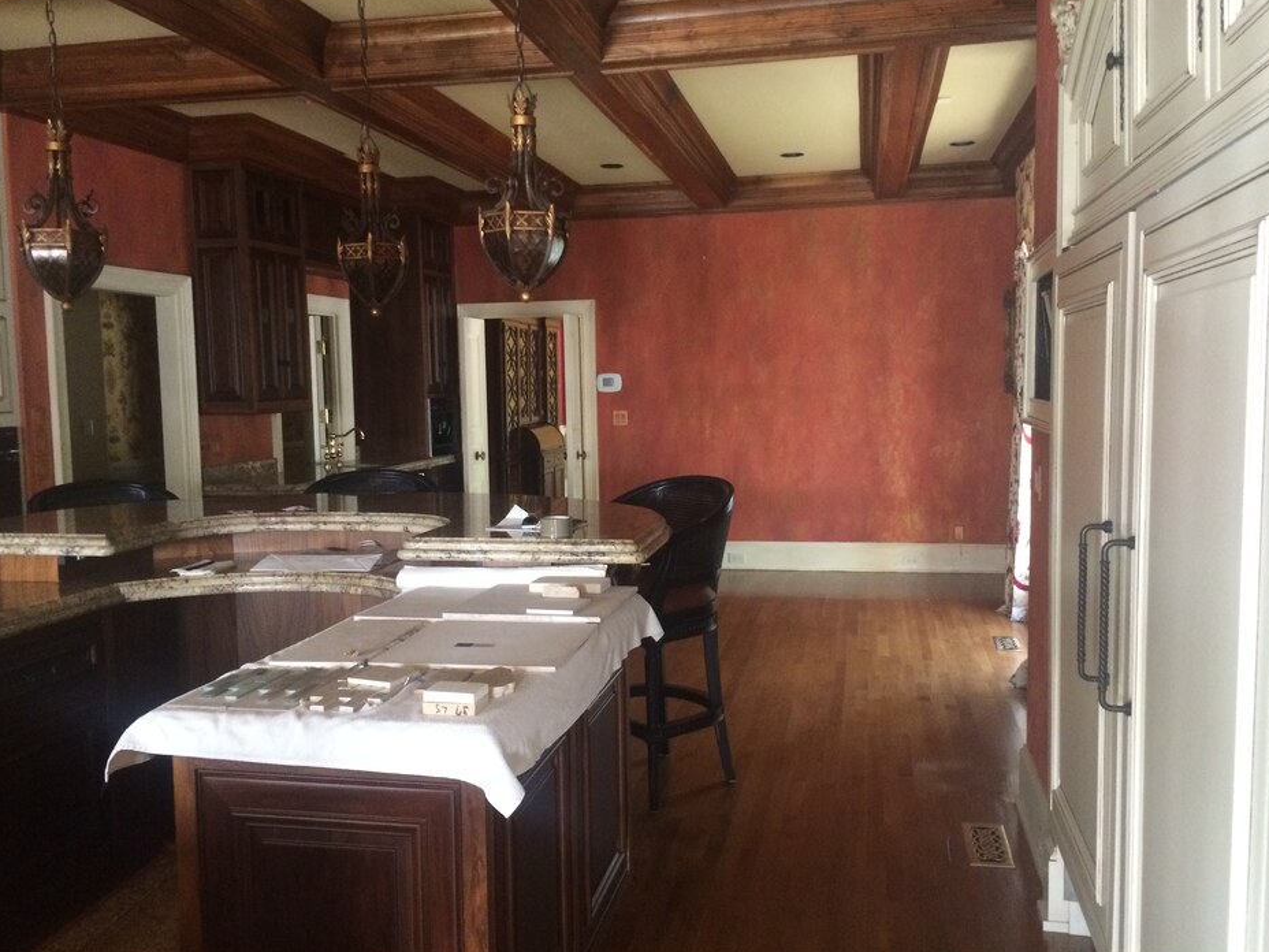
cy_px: 473
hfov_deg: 60.0
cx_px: 633
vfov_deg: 46.8
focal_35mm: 30
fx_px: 1100
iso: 320
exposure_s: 1/20
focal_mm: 4.15
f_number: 2.2
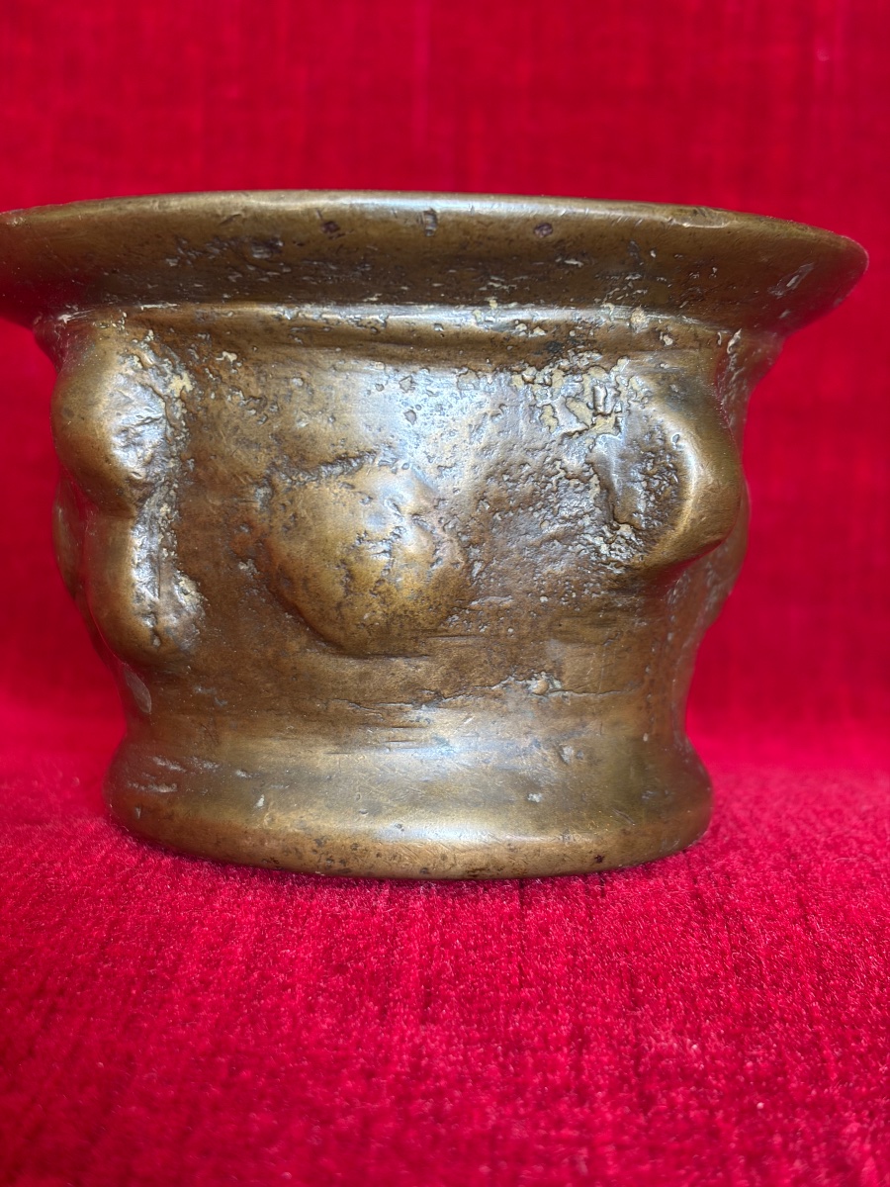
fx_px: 1783
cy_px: 594
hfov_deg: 28.0
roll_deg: -1.0
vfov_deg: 36.8
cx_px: 445
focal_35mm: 52
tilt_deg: -6.0
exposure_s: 1/48
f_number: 1.6
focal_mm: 5.96
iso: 160
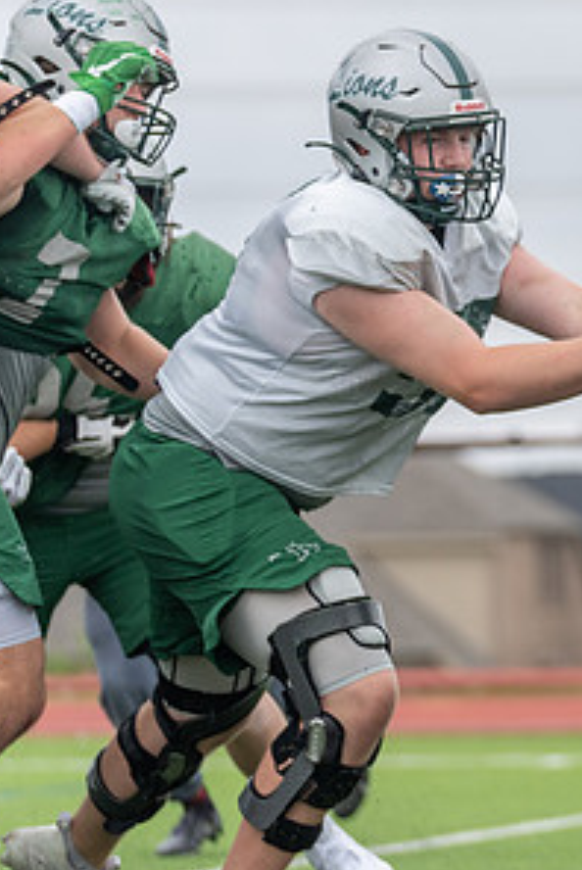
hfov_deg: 3.5
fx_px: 9386
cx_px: 976
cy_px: 320
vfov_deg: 5.3
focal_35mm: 388
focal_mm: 146
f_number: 3.5
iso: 200
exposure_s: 1/1250
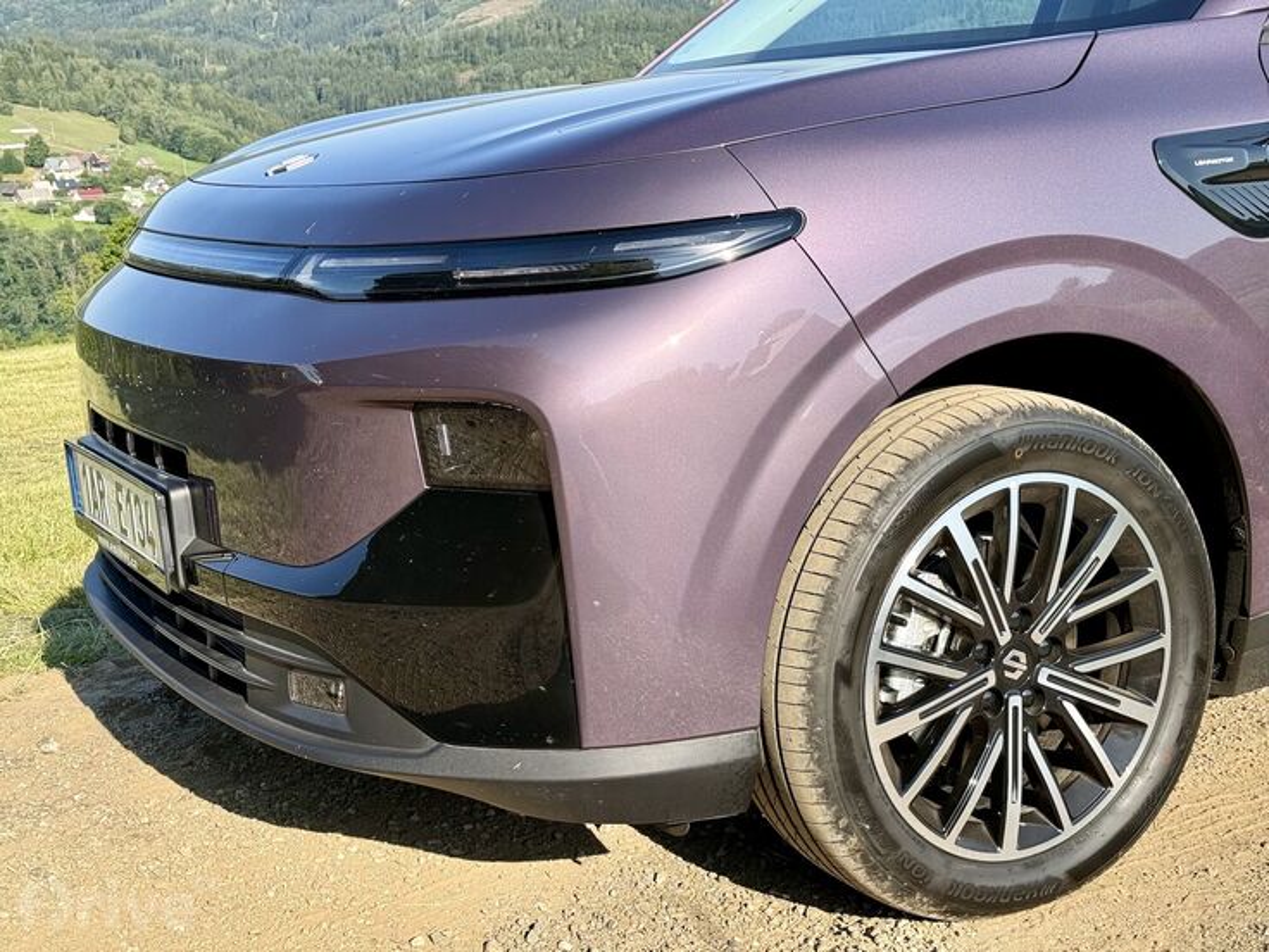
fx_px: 1760
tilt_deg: -13.2
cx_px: 634
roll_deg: +2.2
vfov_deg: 30.3
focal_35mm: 48
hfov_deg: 39.7
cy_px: 476
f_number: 1.78
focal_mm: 6.76
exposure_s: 1/1931
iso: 100
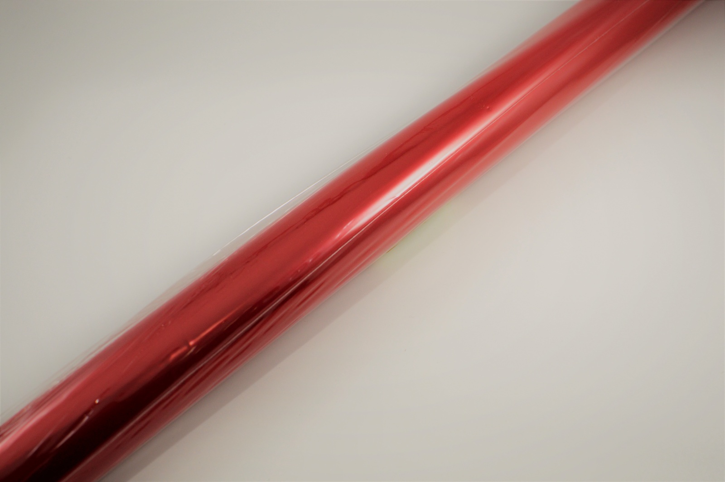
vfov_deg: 25.7
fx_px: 1056
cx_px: 362
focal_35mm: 52
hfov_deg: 37.9
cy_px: 241
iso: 400
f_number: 5.6
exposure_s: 1/125
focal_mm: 35
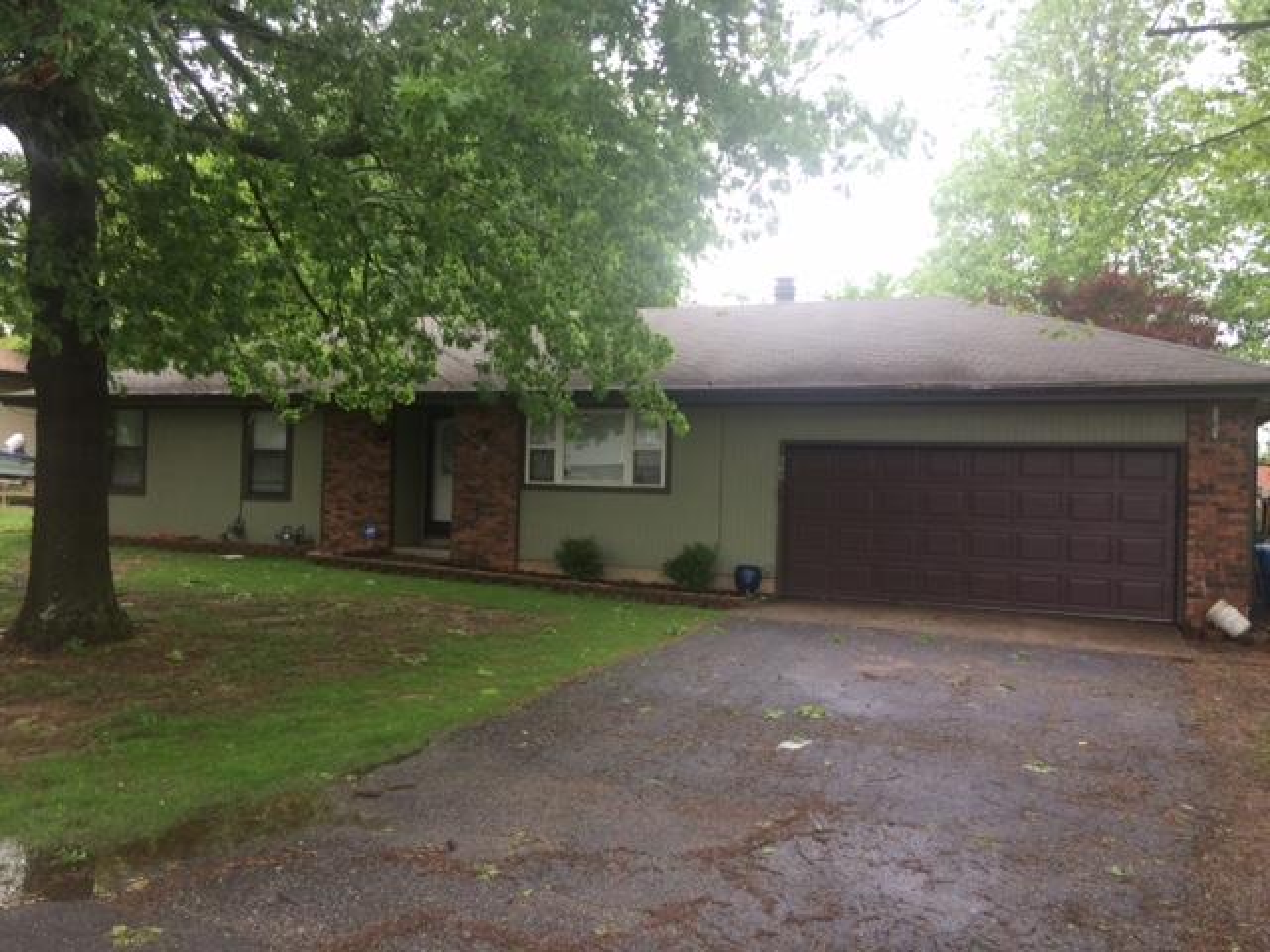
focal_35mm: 29
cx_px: 635
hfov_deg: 61.7
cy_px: 476
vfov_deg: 48.2
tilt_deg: -2.0
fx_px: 1064
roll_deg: -0.5
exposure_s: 1/120
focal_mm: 4.15
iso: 40
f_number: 2.2
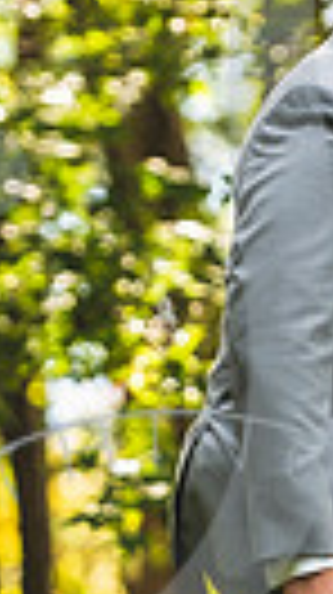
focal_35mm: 501
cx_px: 378
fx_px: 7885
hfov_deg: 2.4
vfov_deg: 4.3
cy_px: 486
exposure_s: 1/640
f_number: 2.8
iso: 500
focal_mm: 140
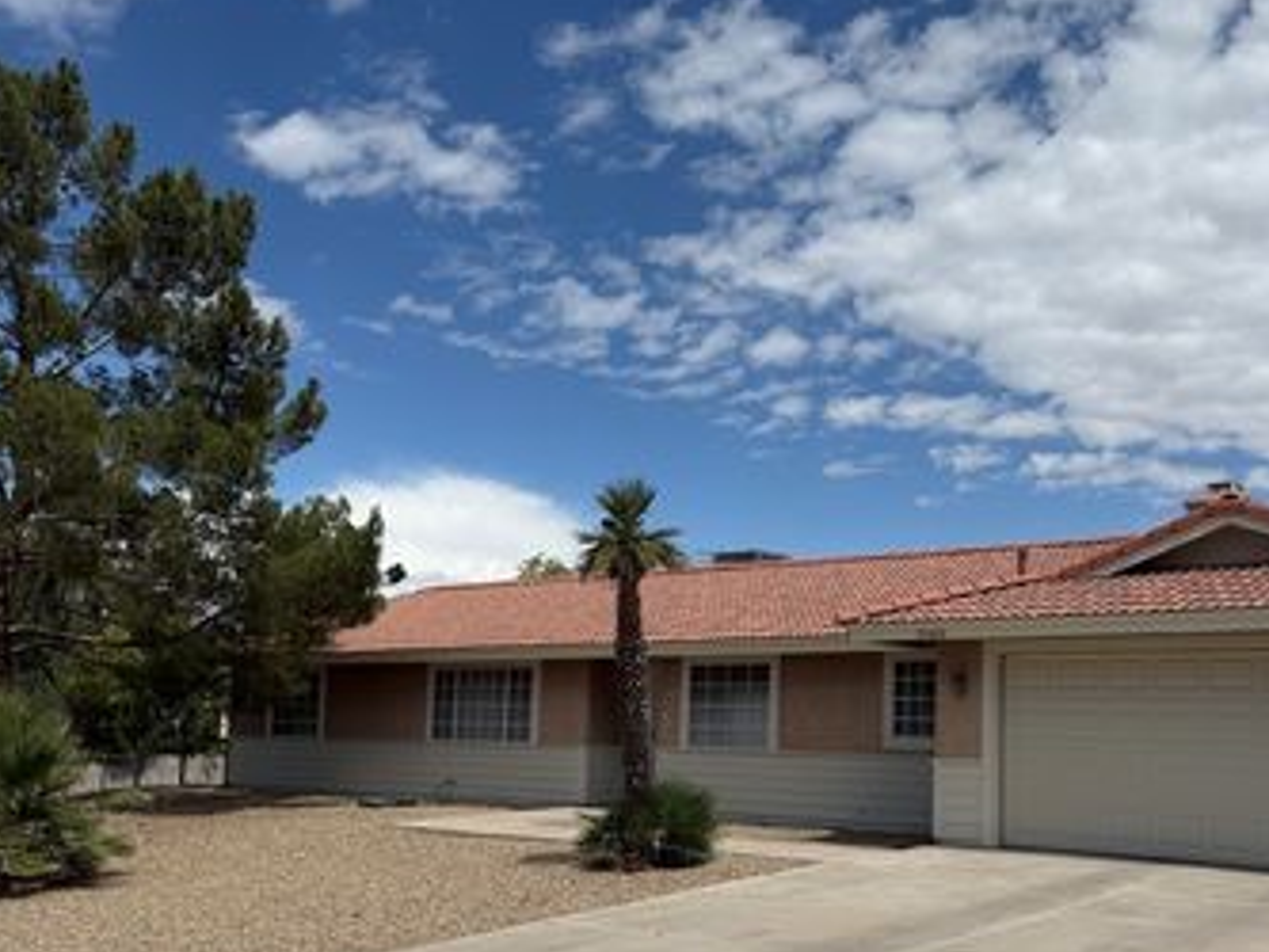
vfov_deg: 39.3
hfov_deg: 50.3
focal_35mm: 36
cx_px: 861
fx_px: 1320
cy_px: 615
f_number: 1.78
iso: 80
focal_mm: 6.76
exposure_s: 1/10309
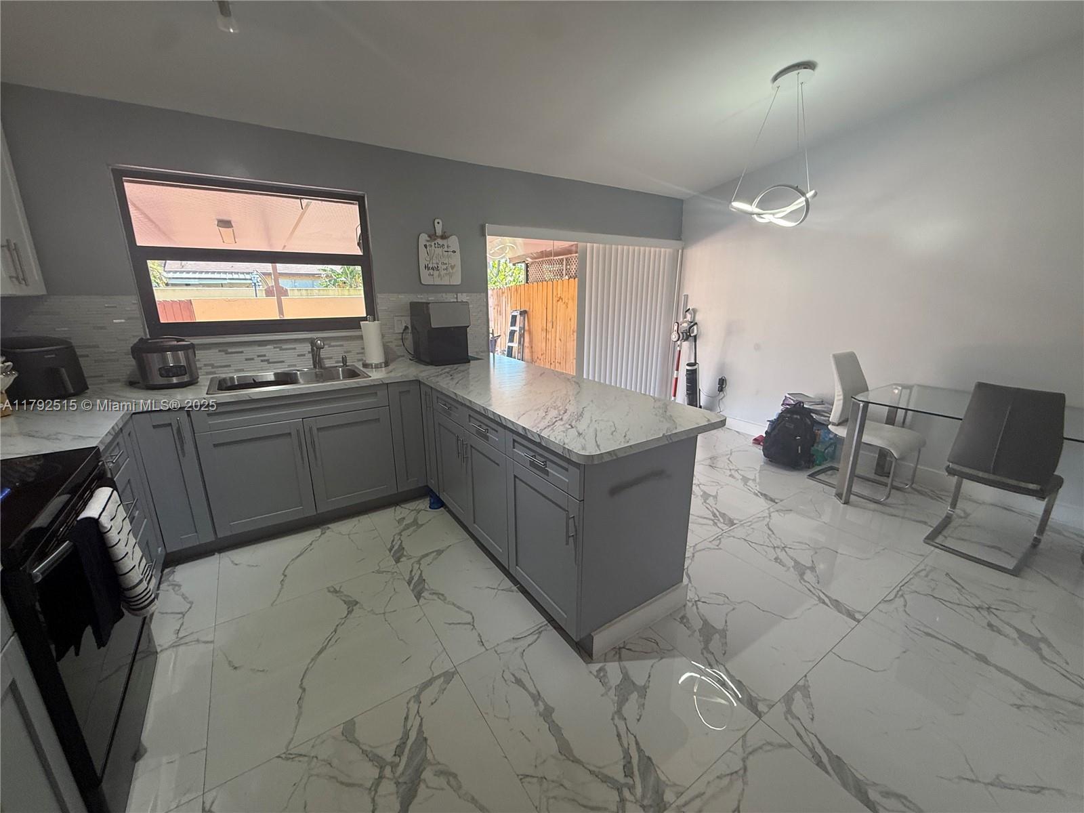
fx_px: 438
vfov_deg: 85.7
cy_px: 406
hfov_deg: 102.1
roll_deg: +0.5
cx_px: 542
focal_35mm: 14
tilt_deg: -14.9
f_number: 2.2
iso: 160
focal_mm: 2.22
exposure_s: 1/120
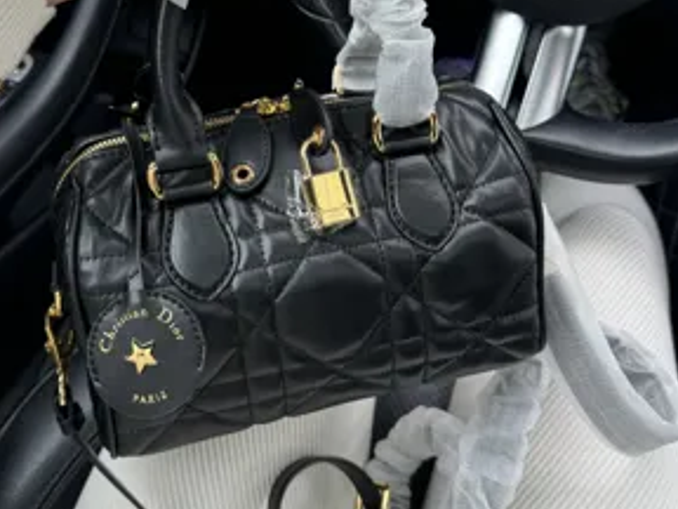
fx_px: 783
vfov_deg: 35.5
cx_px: 297
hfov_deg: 46.7
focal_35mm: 40
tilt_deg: -46.3
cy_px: 160
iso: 80
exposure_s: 1/121
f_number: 1.78
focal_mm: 6.76
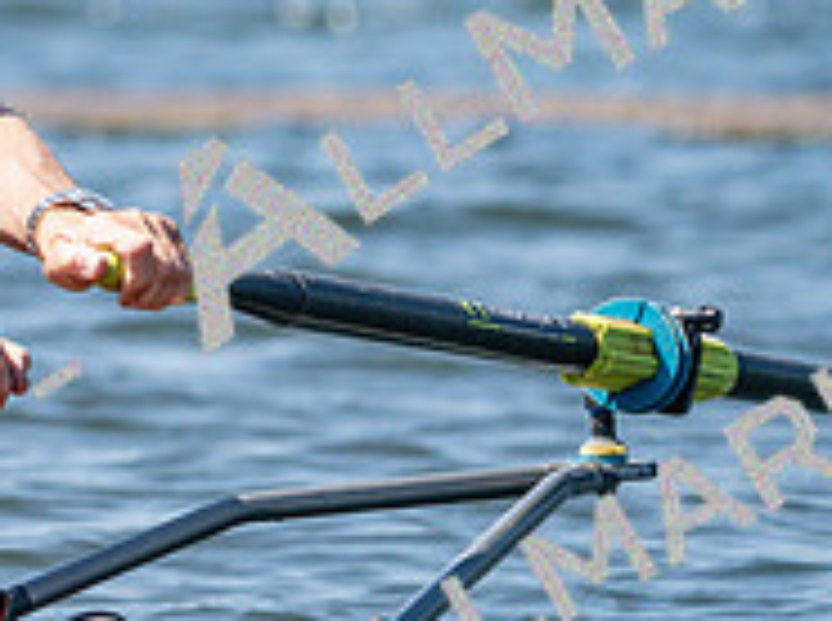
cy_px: -74
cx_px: -207
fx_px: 18927
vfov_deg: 1.9
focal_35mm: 789
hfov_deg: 2.5
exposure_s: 1/2000
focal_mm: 261
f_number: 5.6
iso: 400
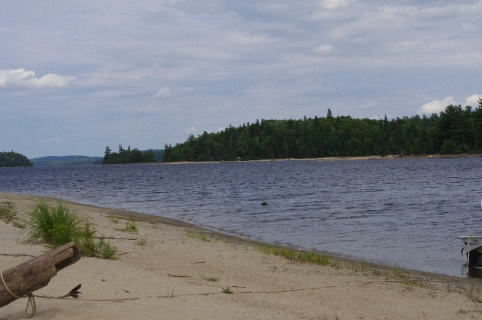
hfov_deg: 24.8
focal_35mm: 82
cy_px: 160
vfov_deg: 16.6
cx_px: 241
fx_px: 1096
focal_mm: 55
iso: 3200
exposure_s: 1/500
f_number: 20
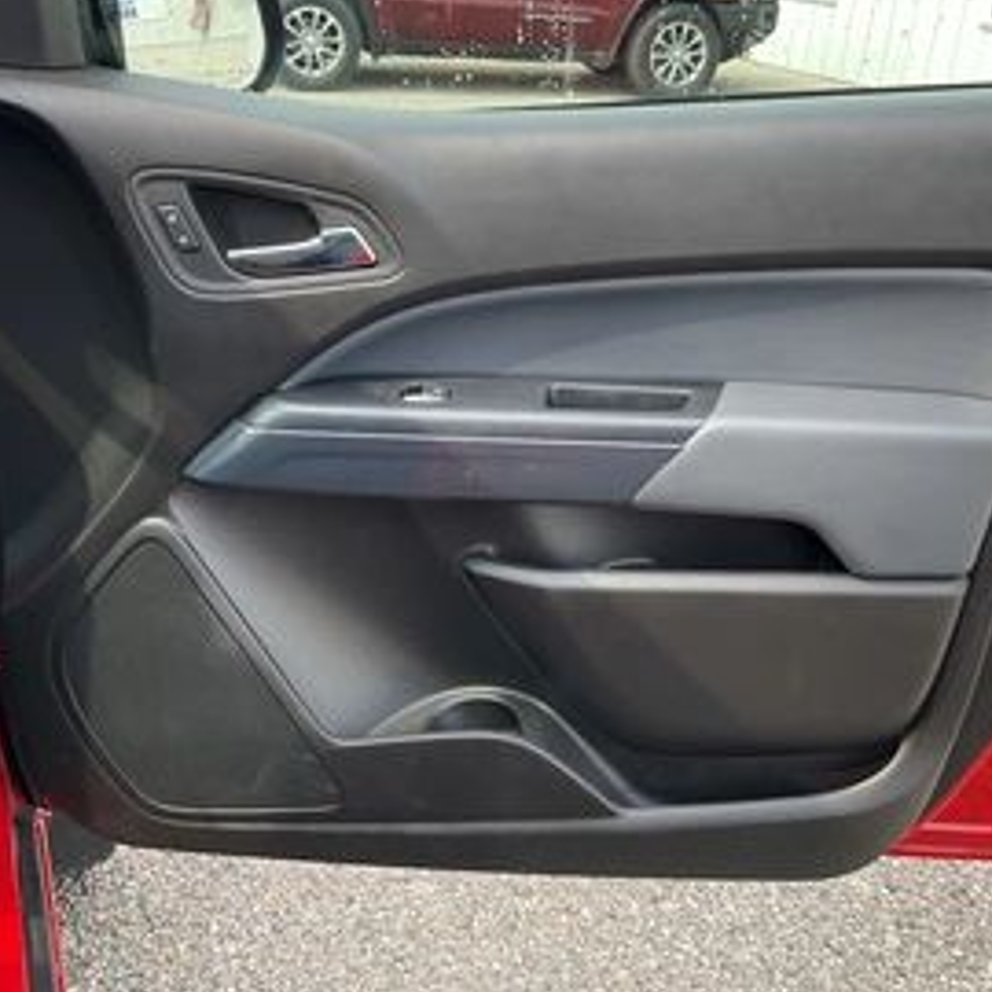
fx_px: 1232
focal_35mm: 38
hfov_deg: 43.9
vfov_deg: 43.8
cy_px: 463
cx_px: 492
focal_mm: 3
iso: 20
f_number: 1.8
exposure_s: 1/153
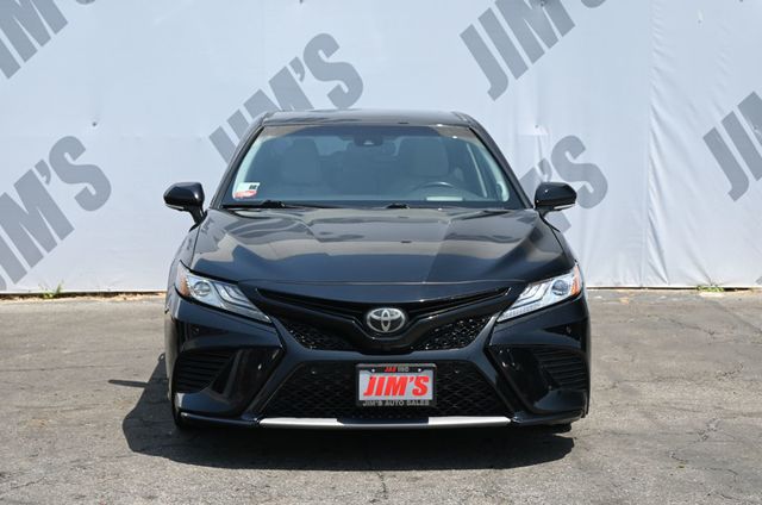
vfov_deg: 23.1
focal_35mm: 58
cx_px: 381
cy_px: 252
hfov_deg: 34.3
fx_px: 1236
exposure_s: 1/250
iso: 160
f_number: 5.6
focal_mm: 39
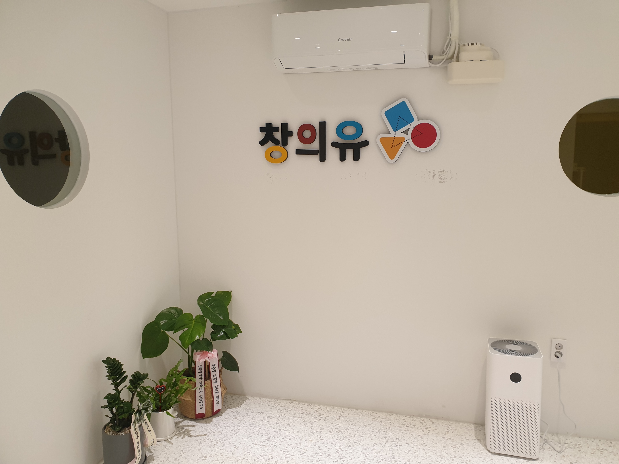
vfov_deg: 53.1
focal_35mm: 26
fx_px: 465
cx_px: 310
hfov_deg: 67.3
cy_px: 232
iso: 100
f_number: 2.4
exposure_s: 1/60
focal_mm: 4.3
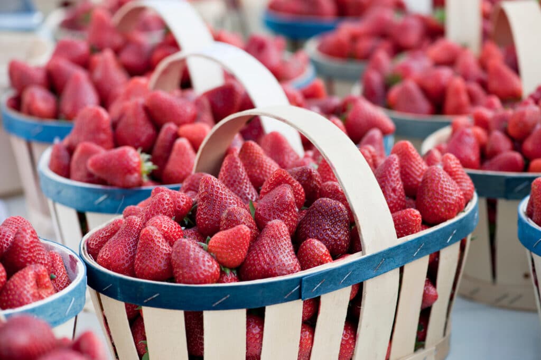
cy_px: 180
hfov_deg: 19.5
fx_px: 1577
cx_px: 270
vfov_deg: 13.0
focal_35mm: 105
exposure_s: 1/500
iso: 200
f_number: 5
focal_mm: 105
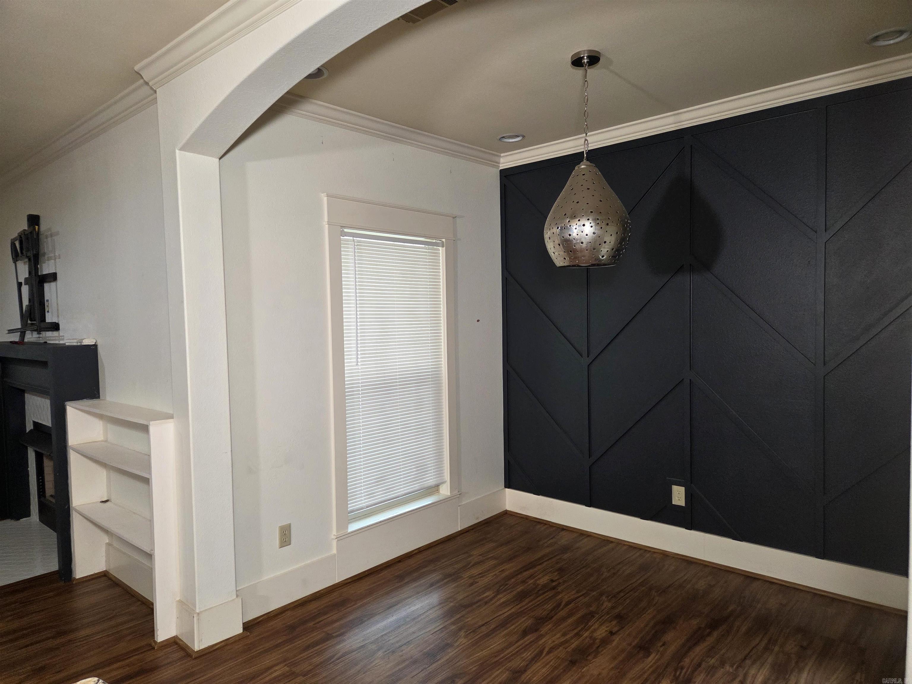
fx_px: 606
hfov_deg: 73.9
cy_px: 342
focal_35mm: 23
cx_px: 456
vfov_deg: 58.9
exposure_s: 1/120
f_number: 1.8
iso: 320
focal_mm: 5.4
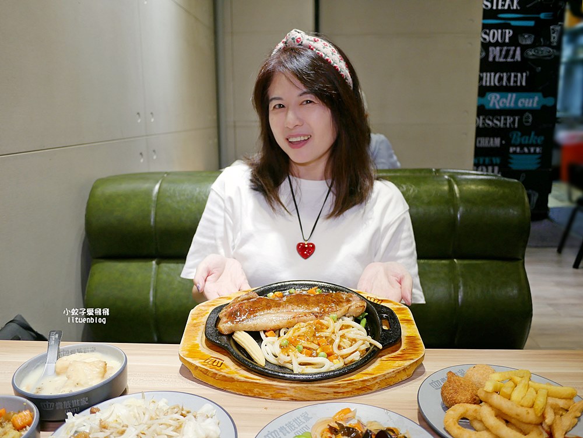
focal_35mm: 28
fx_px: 472
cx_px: 292
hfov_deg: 63.4
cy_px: 219
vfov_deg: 49.8
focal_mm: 14
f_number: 2.5
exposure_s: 1/60
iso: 200
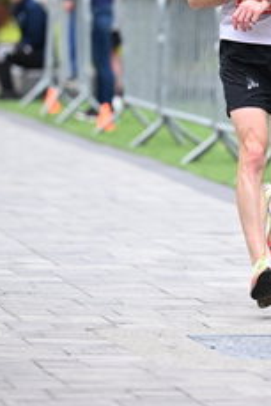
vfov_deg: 5.5
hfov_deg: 3.7
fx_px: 4194
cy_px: 133
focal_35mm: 372
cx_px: 288
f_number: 2.8
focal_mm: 155
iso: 1250
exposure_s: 1/1250
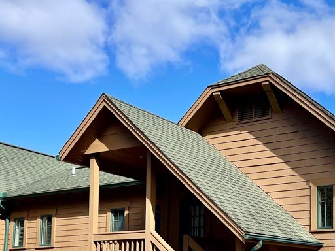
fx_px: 484
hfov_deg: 34.9
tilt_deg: +5.7
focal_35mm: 50
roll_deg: +0.0
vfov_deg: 27.5
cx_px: 330
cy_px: 248
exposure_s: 1/1821
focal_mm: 5.1
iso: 32
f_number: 1.6
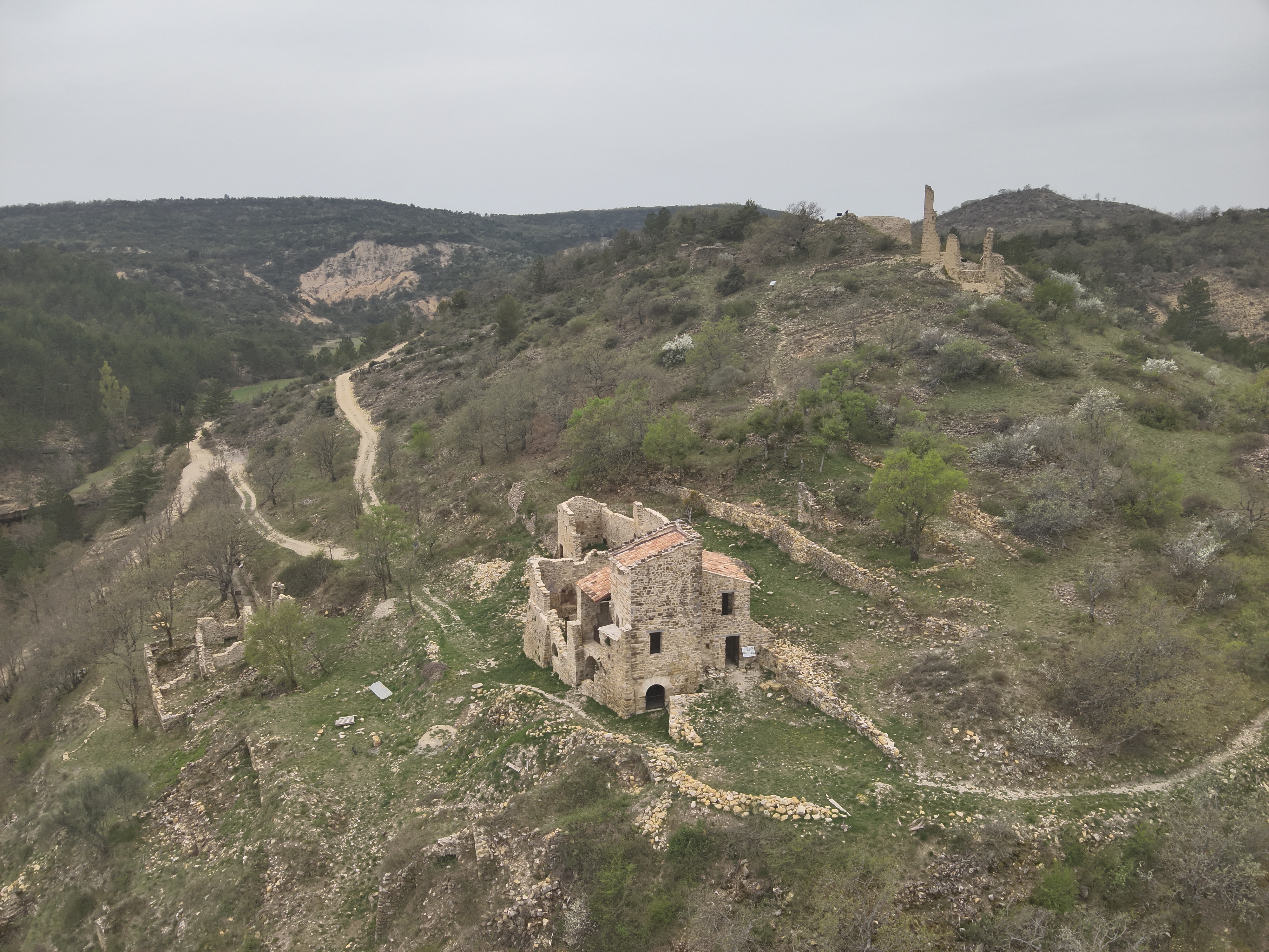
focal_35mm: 24
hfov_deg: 71.6
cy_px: 476
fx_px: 880
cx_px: 634
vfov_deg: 56.8
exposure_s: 1/500
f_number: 2.8
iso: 100
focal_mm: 4.4
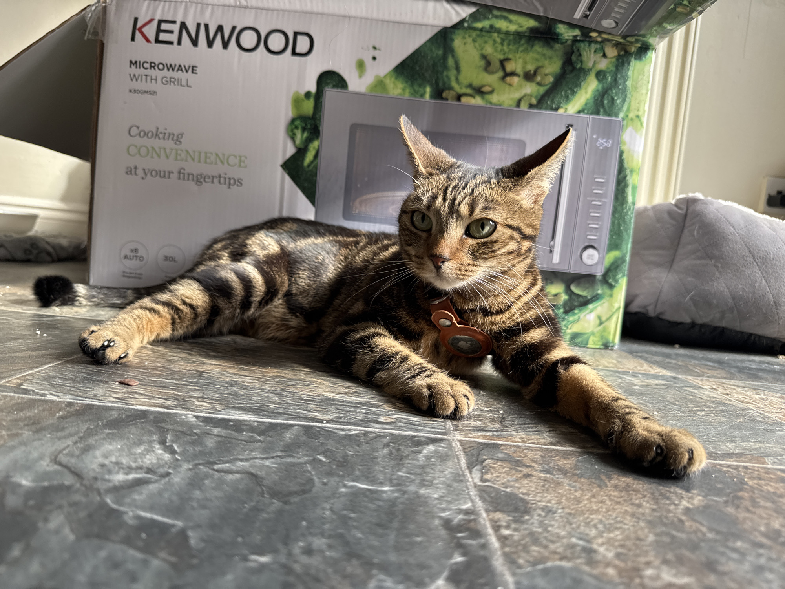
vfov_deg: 56.8
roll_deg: -6.2
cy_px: 294
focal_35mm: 24
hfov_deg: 71.6
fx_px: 544
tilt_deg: -5.1
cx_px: 392
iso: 125
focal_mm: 6.76
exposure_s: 1/121
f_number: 1.78
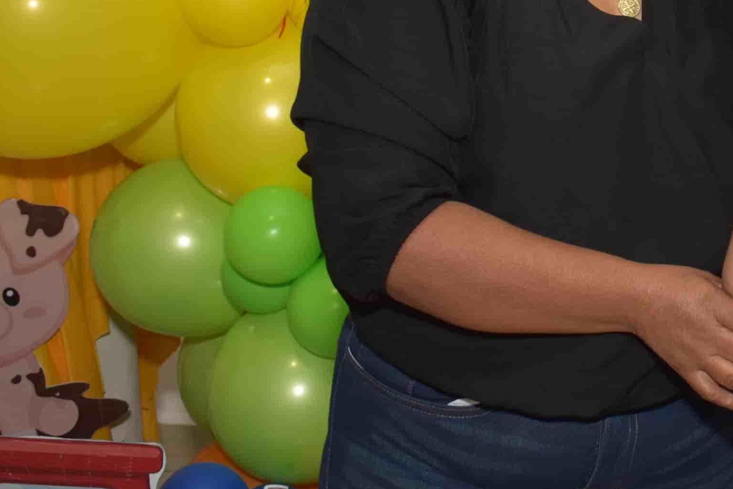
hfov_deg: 21.7
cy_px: -45
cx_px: 830
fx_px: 1795
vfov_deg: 15.1
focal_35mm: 88
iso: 400
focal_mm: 25
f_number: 4.5
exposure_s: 1/60
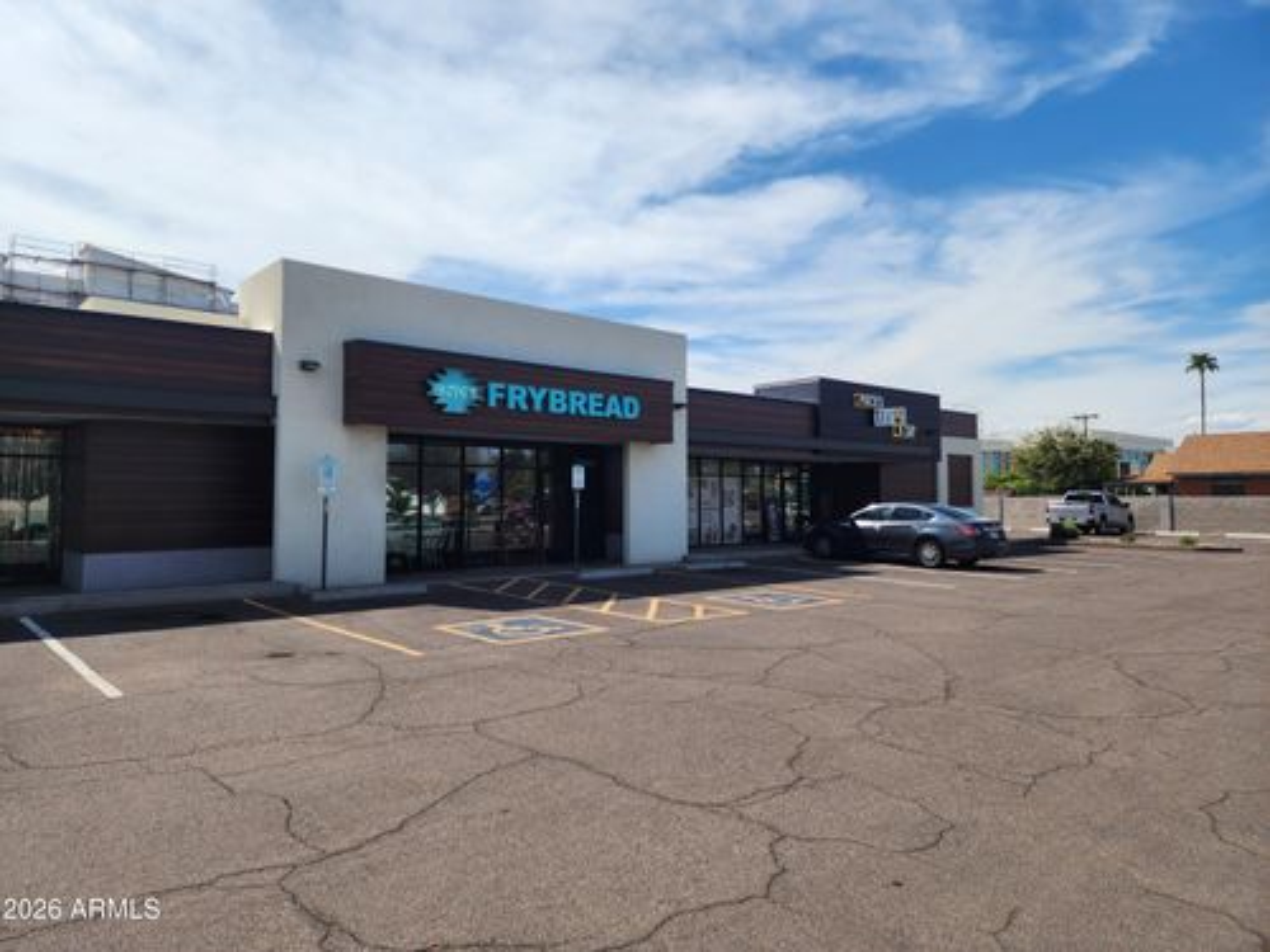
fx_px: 844
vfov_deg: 58.9
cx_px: 635
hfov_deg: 73.9
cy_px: 476
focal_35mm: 23
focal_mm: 6.4
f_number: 1.8
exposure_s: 1/1476
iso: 12
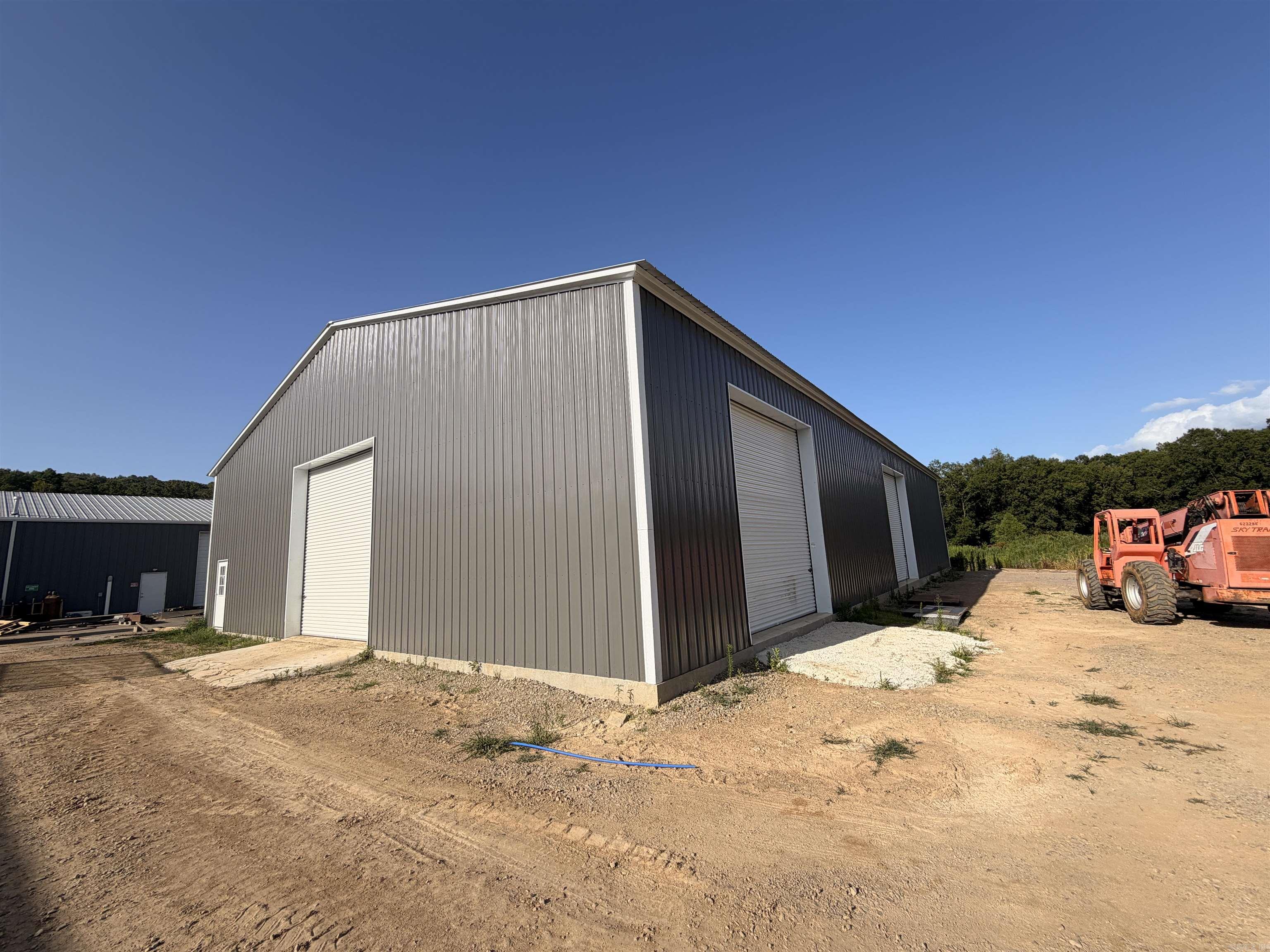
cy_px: 476
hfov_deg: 102.1
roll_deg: +2.5
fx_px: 514
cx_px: 635
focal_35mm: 14
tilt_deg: +9.0
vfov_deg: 85.7
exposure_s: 1/876
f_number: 2.2
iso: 20
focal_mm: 2.22
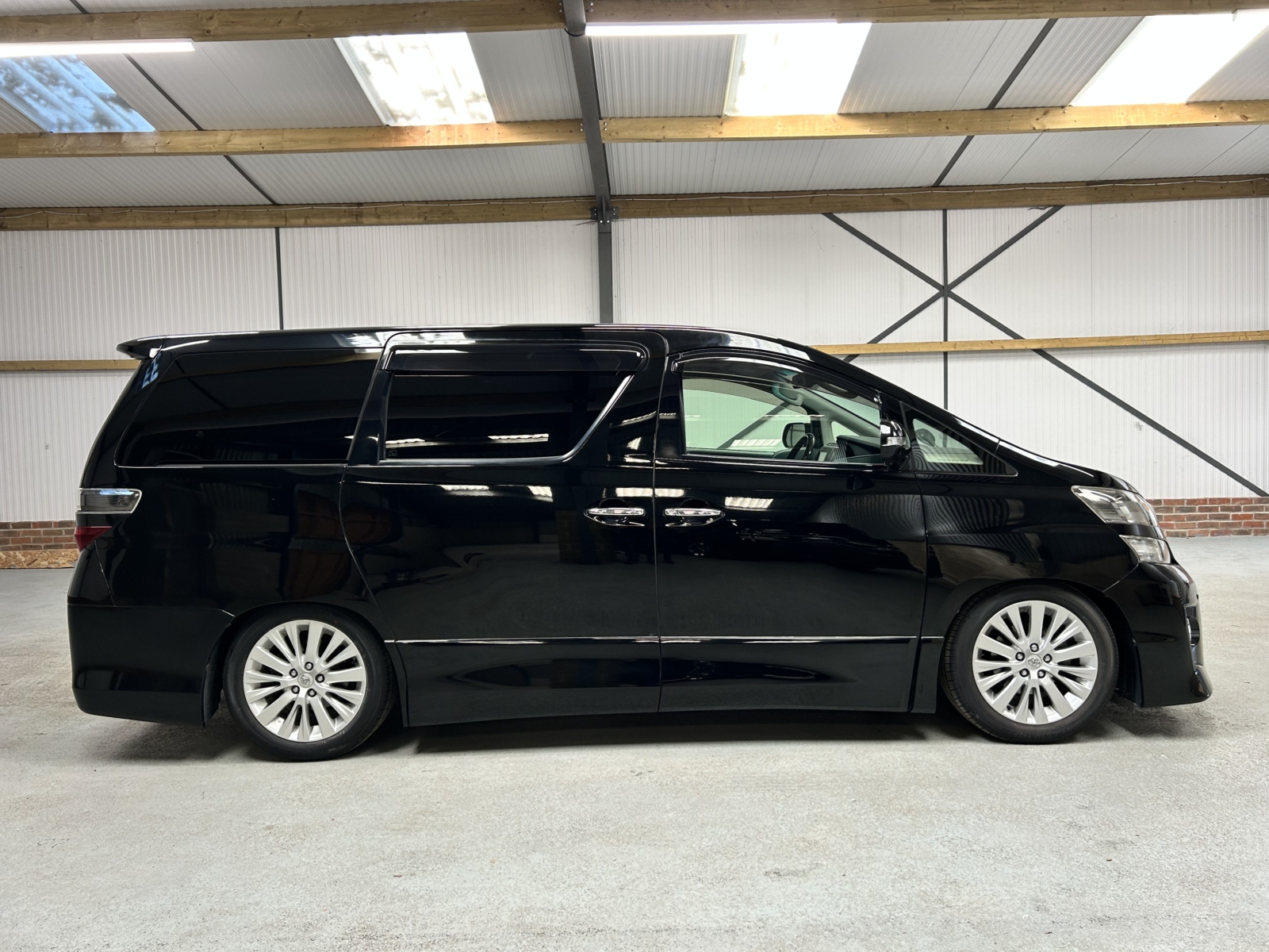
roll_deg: +1.6
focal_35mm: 26
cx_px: 634
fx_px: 953
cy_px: 476
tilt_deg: -2.6
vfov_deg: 53.1
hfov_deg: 67.3
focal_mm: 5.7
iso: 50
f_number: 1.5
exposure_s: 1/100
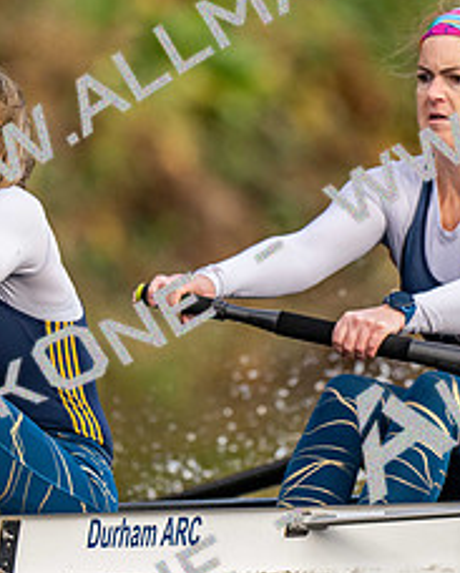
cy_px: 265
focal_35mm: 1431
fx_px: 24304
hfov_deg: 1.1
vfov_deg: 1.4
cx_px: 141
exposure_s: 1/2500
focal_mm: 600
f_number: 4
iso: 1100
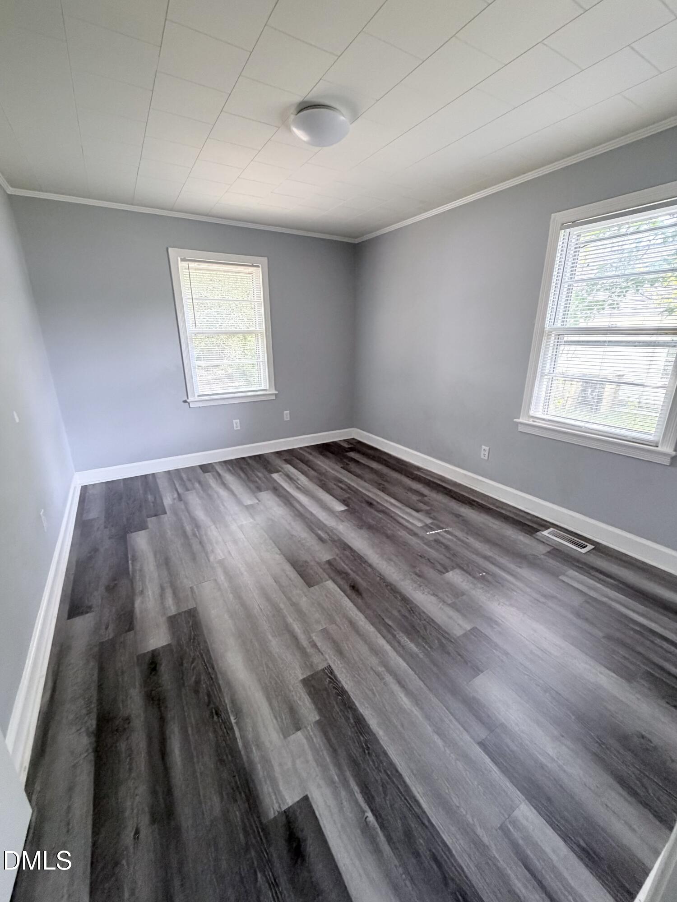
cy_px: 451
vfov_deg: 102.1
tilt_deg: -17.2
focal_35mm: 14
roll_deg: +0.0
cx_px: 338
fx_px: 365
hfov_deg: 85.7
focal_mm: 2.22
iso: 400
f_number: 2.2
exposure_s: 1/60
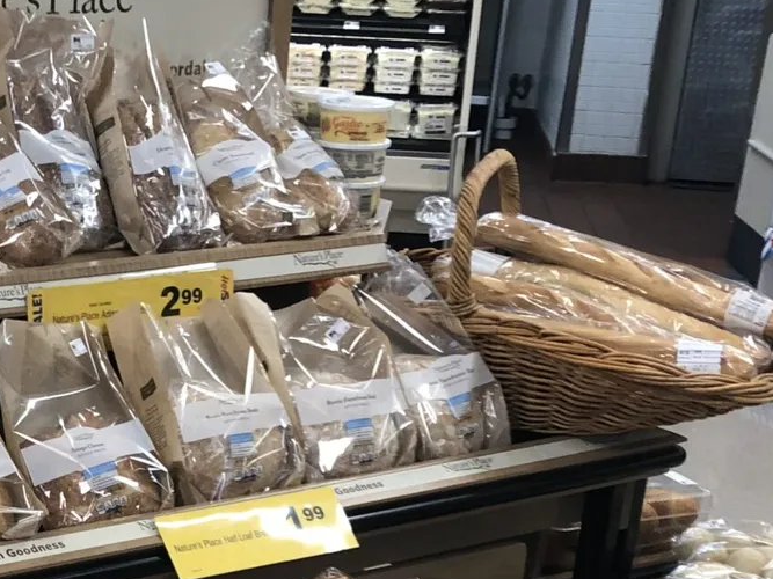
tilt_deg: -20.2
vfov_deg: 16.9
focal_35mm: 84
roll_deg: -2.2
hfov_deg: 22.5
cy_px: 658
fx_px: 1875
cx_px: 24
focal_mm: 4
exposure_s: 1/30
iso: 25
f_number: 1.8
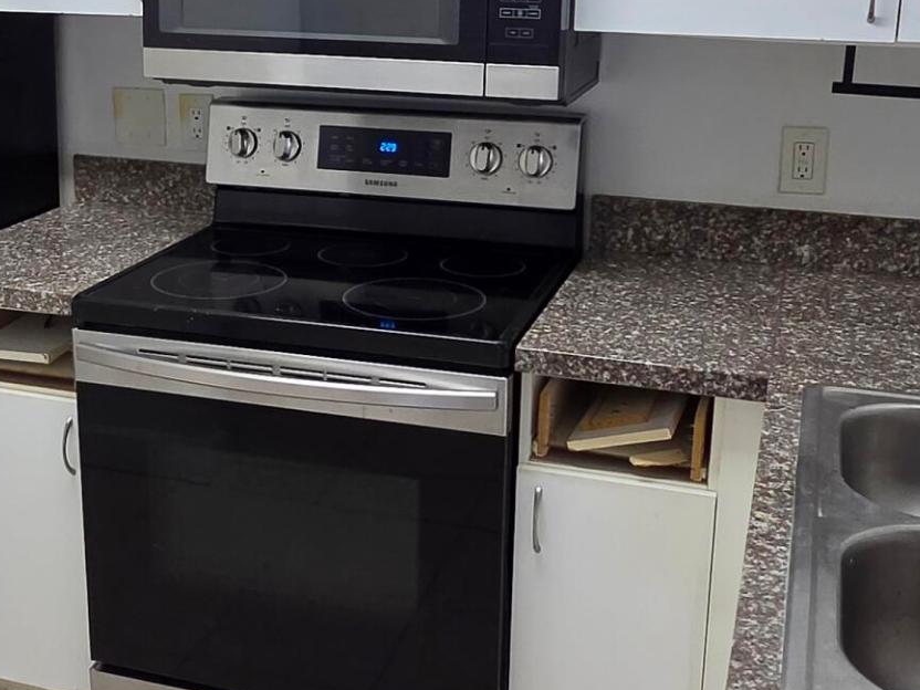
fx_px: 1196
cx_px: 327
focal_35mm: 45
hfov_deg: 41.7
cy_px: 250
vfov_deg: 32.0
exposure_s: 1/120
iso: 200
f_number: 2.2
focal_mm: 2.2
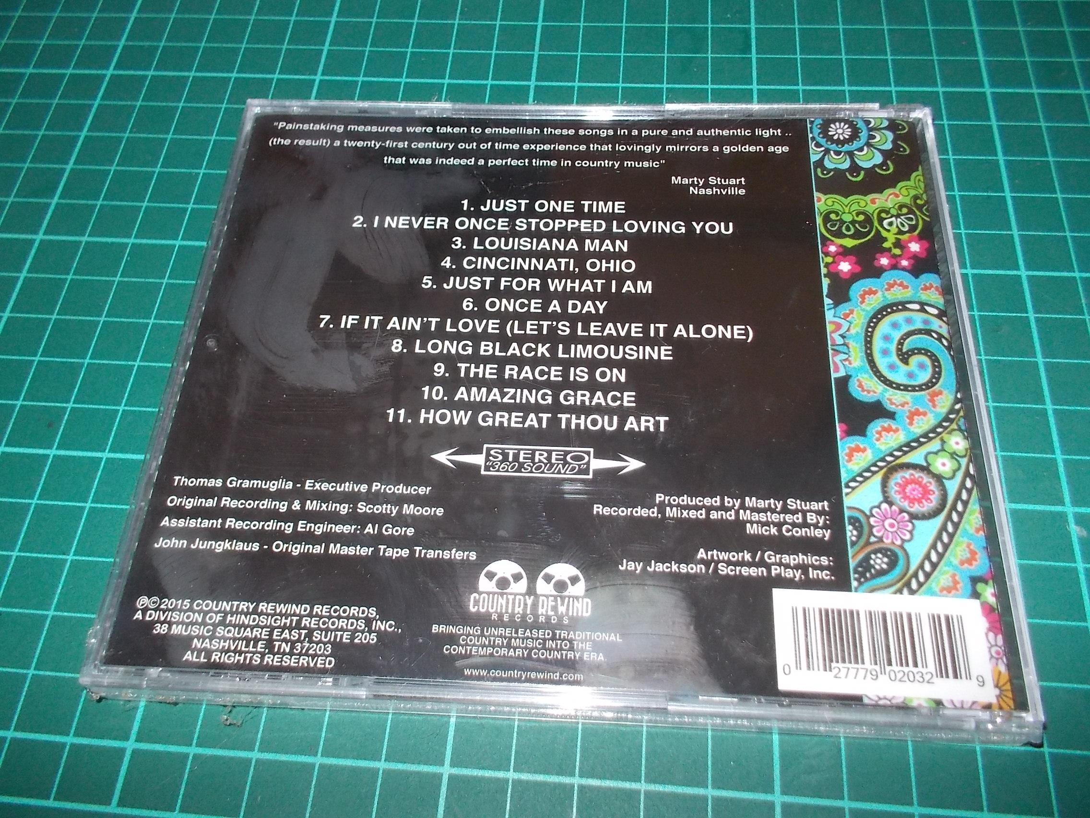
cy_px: 409
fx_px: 913
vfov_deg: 48.2
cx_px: 545
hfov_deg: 61.7
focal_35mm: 29
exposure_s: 1/30
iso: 200
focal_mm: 4.1
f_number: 3.3
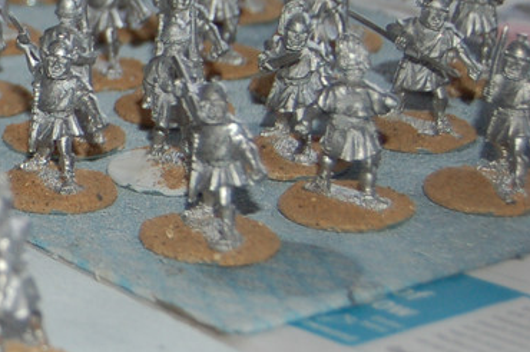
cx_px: -299
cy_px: 114
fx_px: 2295
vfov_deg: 8.8
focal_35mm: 156
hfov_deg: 12.4
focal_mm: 32
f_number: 4.5
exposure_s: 1/60
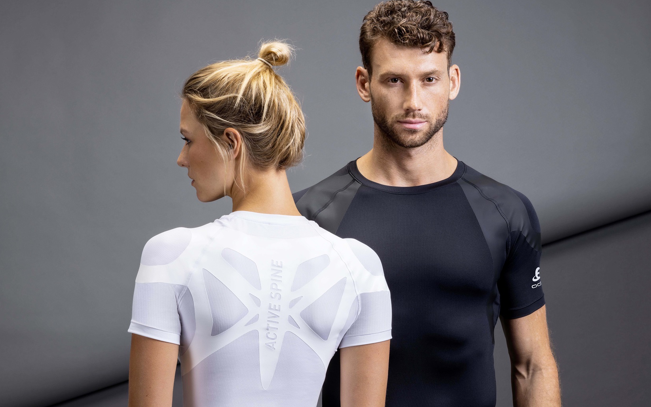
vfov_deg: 15.0
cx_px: 325
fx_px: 1543
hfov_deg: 23.8
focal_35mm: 87
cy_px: 215
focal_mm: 85
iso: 100
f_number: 16
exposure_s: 1/250
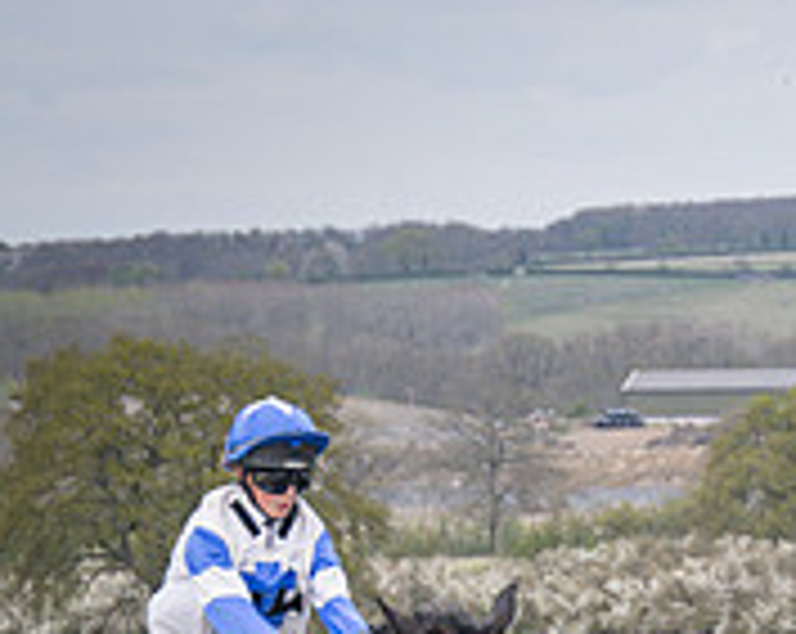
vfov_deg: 3.0
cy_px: 942
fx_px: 12230
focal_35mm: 520
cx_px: 1483
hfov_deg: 3.7
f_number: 5
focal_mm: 98
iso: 400
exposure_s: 1/800
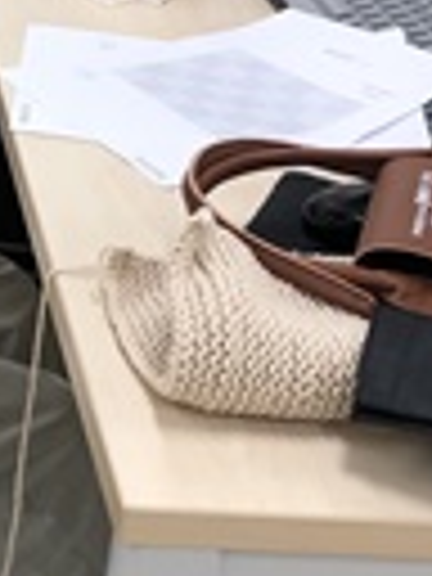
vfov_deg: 17.9
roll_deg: -2.9
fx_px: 1814
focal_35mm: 109
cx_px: -223
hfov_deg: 12.8
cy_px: 130
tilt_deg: -25.1
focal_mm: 4
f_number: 1.8
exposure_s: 1/30
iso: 25
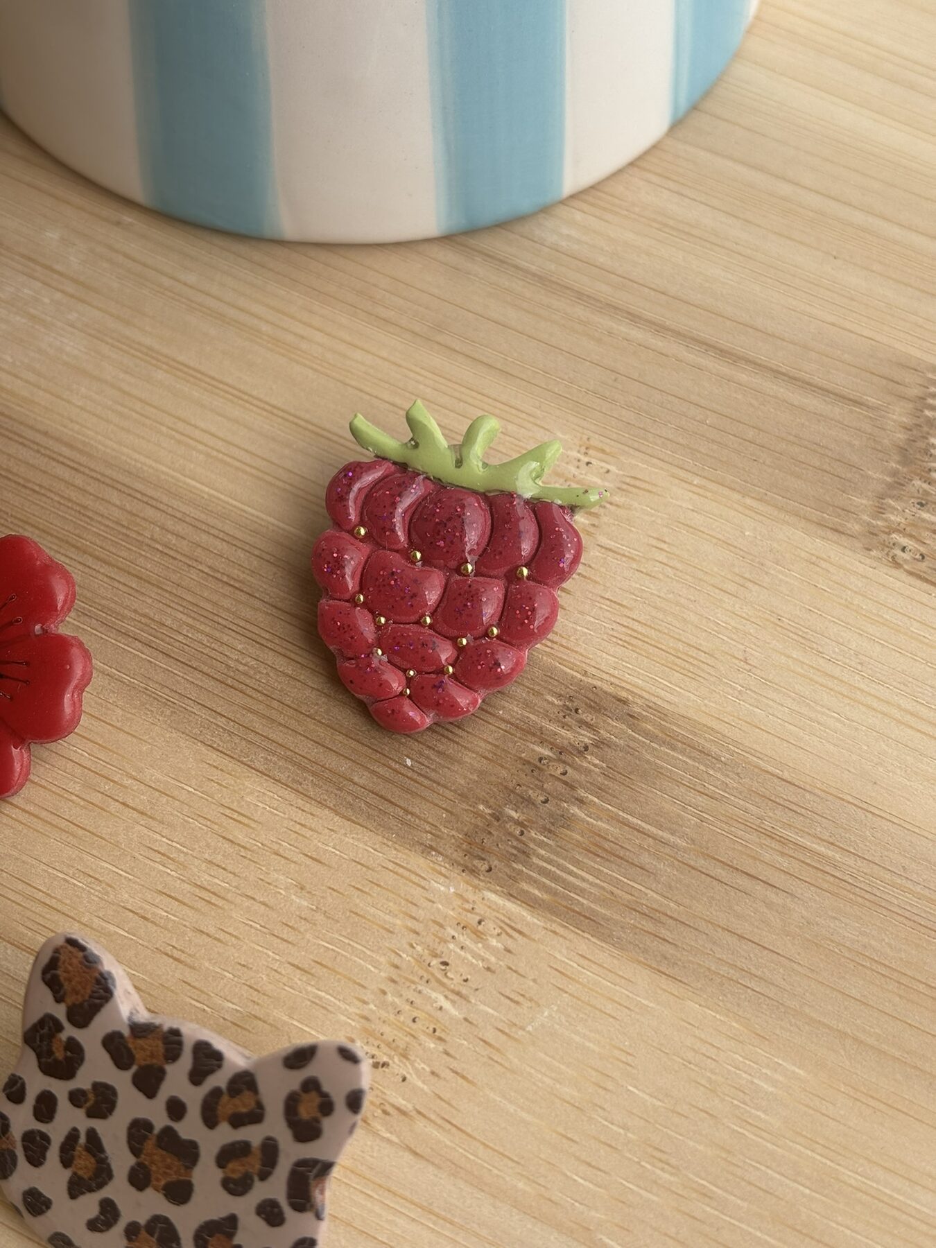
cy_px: 624
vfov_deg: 36.8
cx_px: 468
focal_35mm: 52
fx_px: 1875
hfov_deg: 28.0
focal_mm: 5.96
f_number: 1.6
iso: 32
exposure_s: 1/1103
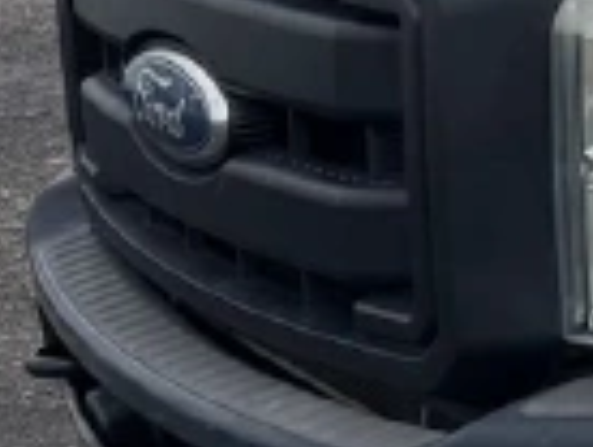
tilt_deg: -7.5
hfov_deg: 11.5
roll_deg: +0.9
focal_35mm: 139
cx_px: 1452
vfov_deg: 10.5
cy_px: -138
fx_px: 2385
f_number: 1.78
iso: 80
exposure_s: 1/5348
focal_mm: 6.76
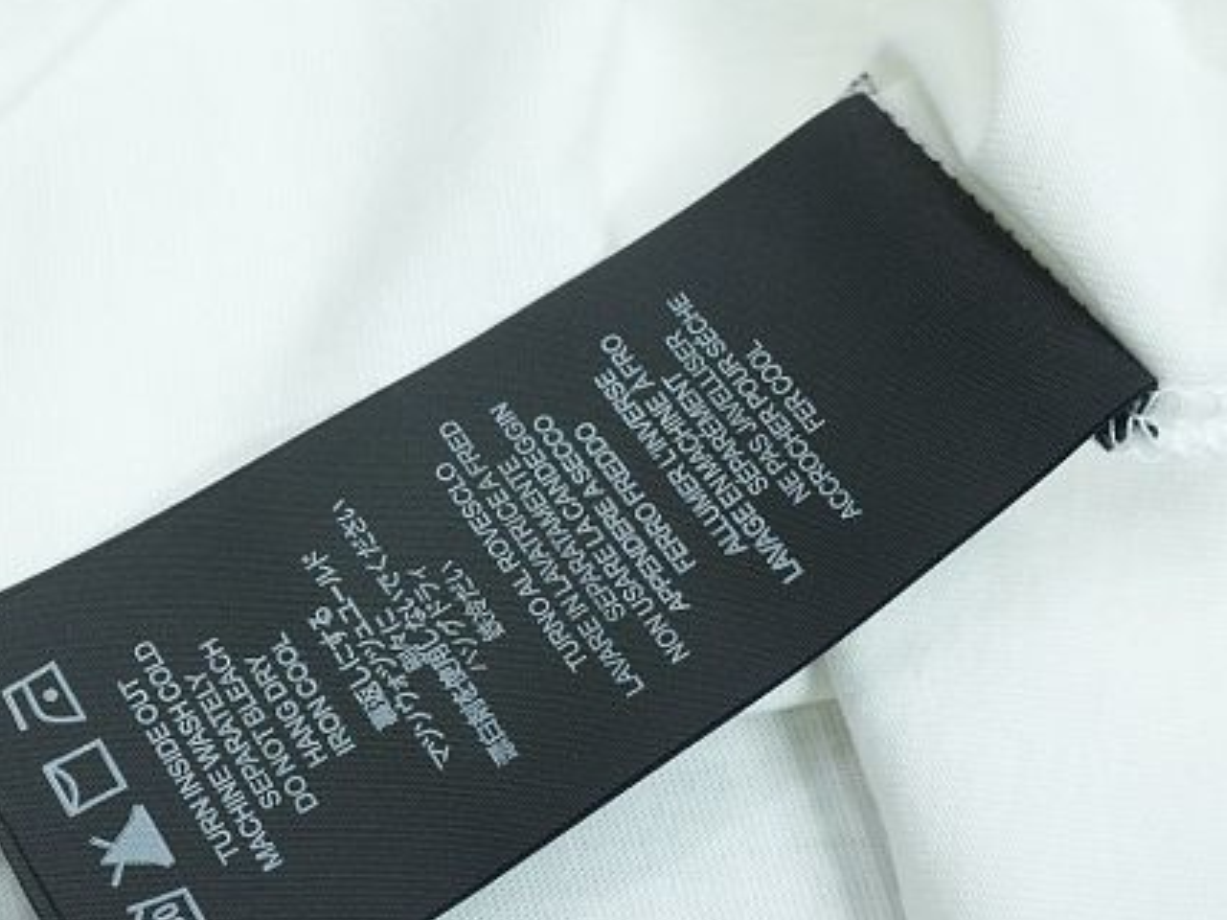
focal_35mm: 81
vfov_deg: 18.2
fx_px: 2870
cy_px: 562
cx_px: 448
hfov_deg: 24.1
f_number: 8
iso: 1000
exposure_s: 1/160
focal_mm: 30
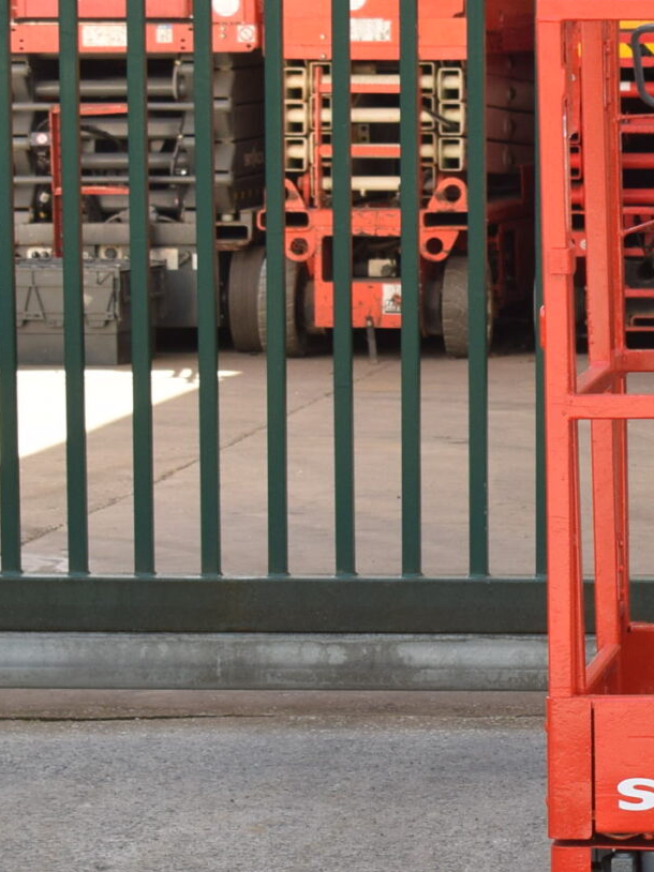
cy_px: 369
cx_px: 1074
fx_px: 5494
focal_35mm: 218
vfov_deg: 9.1
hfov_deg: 6.7
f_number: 7.1
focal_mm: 48
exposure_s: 1/200
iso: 400
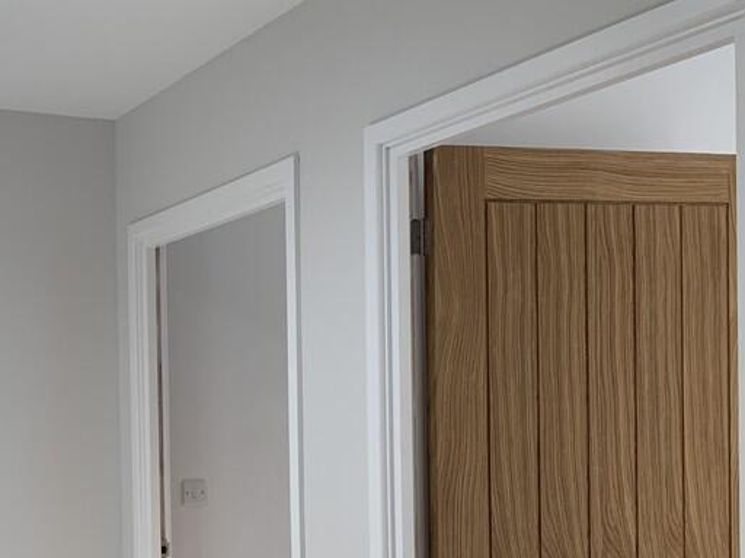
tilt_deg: +0.1
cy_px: 465
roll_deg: +1.5
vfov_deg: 27.3
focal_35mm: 52
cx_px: 80
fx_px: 1119
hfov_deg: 34.8
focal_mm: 4.25
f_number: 1.8
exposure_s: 1/66
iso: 100
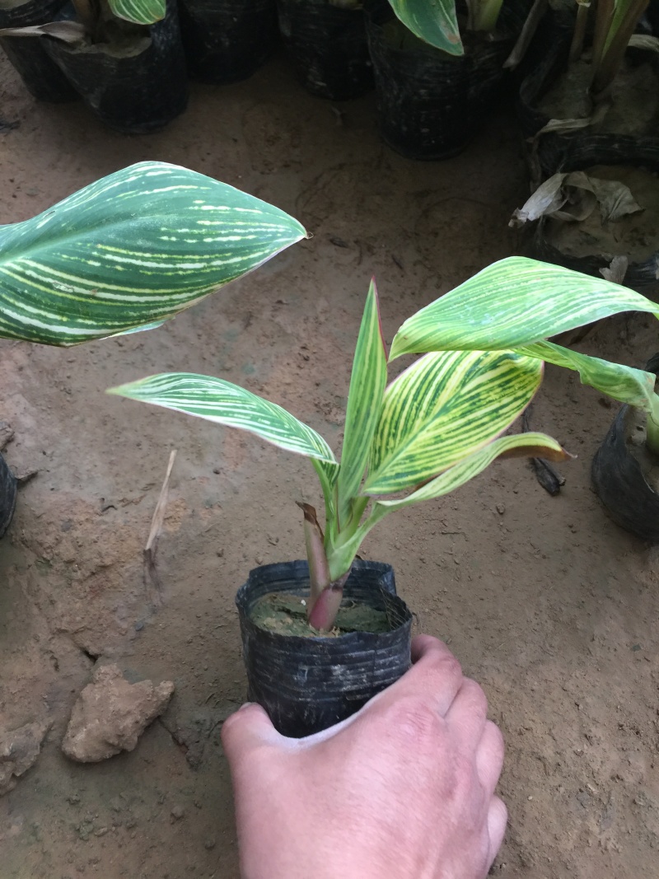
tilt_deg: -67.0
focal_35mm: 29
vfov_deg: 61.7
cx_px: 330
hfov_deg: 48.2
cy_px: 440
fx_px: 736
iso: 64
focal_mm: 4.15
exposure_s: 1/17
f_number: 2.2
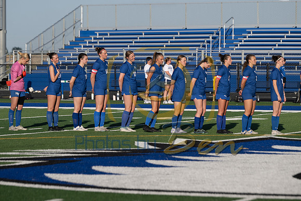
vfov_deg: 6.8
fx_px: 1698
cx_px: 150
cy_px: 77
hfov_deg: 10.1
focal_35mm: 203
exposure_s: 1/1600
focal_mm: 165
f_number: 4.5
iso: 160
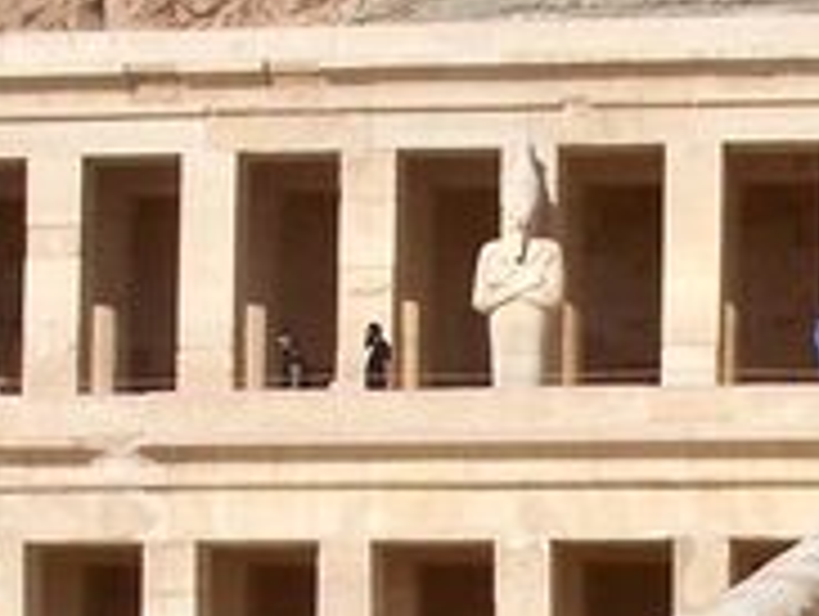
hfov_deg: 11.5
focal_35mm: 168
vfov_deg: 8.7
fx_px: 3980
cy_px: 751
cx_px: 986
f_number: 5.6
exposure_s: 1/1000
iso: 80
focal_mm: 8.5
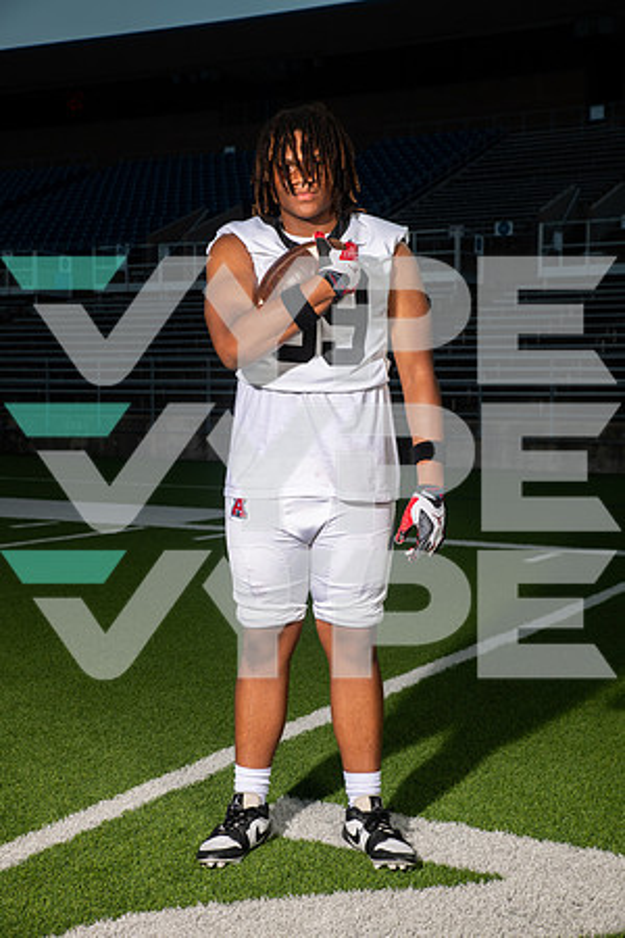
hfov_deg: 26.0
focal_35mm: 52
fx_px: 1354
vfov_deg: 38.2
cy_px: 469
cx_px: 312
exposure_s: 1/320
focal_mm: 52
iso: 200
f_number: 7.1
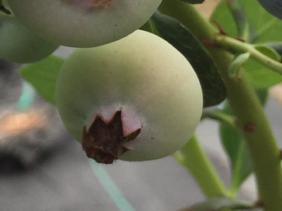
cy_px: 13
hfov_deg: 14.1
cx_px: -154
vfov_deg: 11.3
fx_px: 1059
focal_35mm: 130
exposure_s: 1/565
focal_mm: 4.15
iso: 32
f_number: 2.2
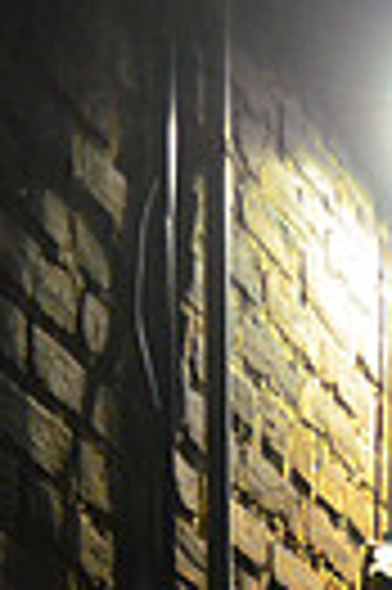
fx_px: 2391
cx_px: 378
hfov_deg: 9.3
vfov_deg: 12.1
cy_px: 1261
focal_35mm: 146
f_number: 4
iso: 3200
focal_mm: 22
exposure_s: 1/30
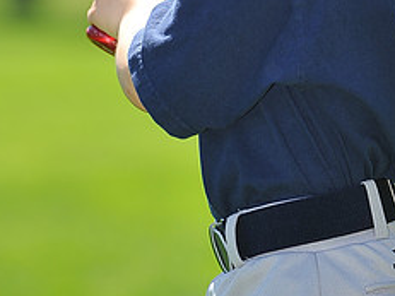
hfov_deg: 4.1
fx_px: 5509
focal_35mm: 483
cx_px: 214
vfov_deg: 3.1
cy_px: -123
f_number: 4.5
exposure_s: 1/640
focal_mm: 200
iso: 200
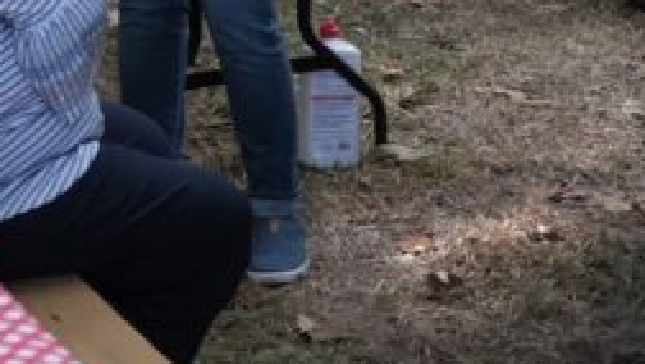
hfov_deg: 13.8
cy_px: 88
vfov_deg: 8.1
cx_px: -243
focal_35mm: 149
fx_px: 2549
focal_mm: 23
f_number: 2.2
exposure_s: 1/500
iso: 160
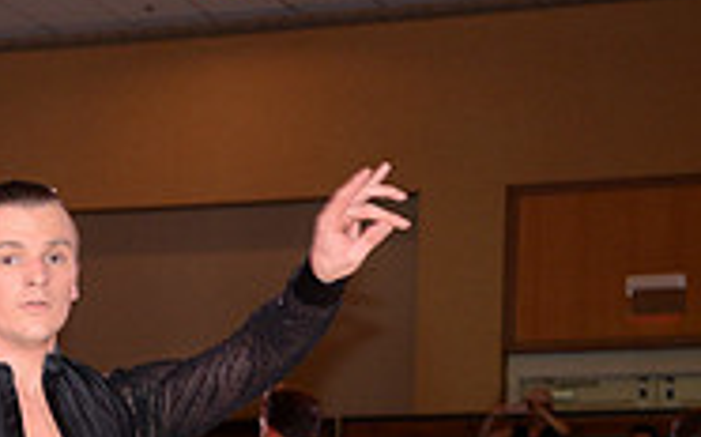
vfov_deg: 7.8
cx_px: -343
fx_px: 3150
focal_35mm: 165
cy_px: 642
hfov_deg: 12.1
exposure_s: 1/200
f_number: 5.6
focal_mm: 52
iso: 1250
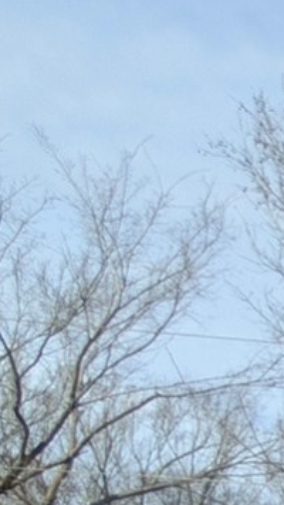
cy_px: 915
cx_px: 1264
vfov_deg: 20.1
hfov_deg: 7.2
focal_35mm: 75
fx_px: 1005
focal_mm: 2.02
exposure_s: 1/1783
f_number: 1.7
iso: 50
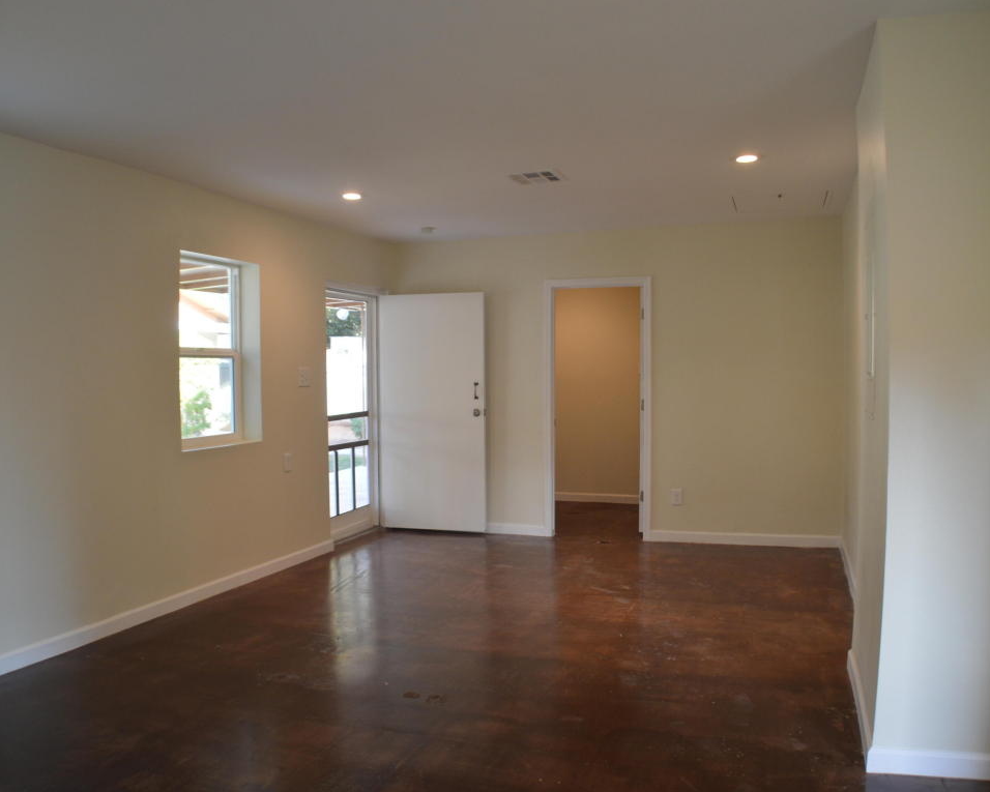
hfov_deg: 52.8
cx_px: 498
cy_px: 395
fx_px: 996
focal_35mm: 34
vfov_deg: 43.4
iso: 400
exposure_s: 1/60
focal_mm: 20
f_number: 3.8
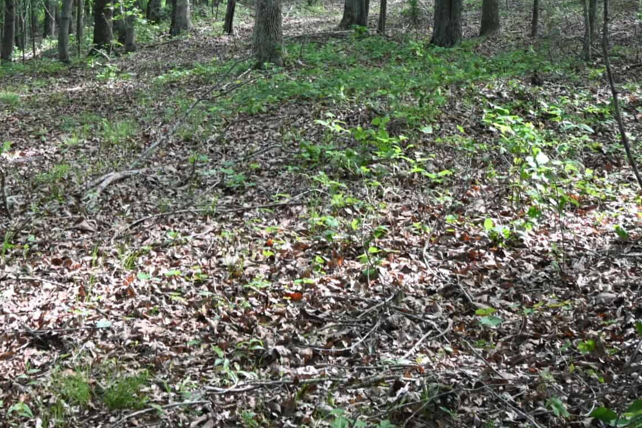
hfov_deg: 29.8
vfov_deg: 19.6
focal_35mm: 67
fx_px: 1194
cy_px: -18
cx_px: 194
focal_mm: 20
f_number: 5.6
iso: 1100
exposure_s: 1/125
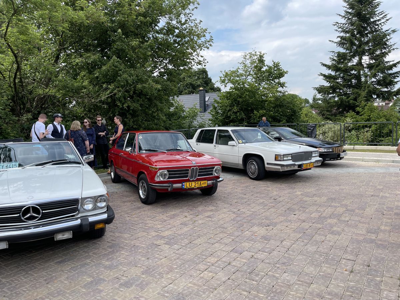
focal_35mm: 26
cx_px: 200
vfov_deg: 53.1
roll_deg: +1.3
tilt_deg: -5.2
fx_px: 300
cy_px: 150
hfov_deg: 67.3
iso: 32
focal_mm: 5.1
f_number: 1.6
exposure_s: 1/1553
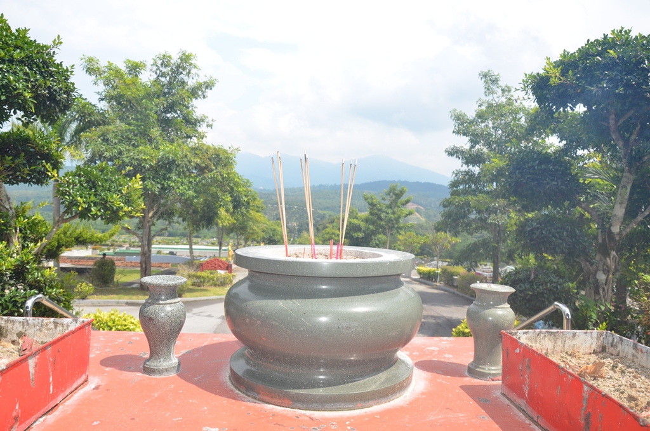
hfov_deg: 67.5
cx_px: 325
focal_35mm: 27
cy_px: 216
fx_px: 486
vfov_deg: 47.7
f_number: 7.1
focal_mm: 18
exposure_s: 1/250
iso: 100
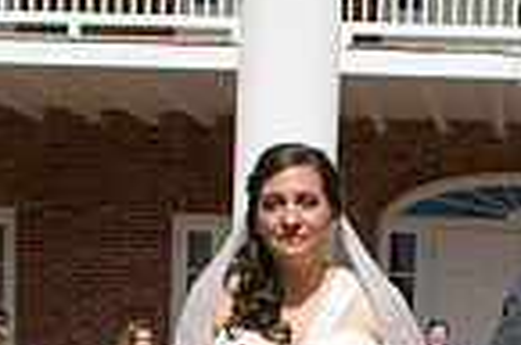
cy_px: 607
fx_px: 1560
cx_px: 453
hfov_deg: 18.7
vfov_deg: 11.7
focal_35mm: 108
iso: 100
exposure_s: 1/250
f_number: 11
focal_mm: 27
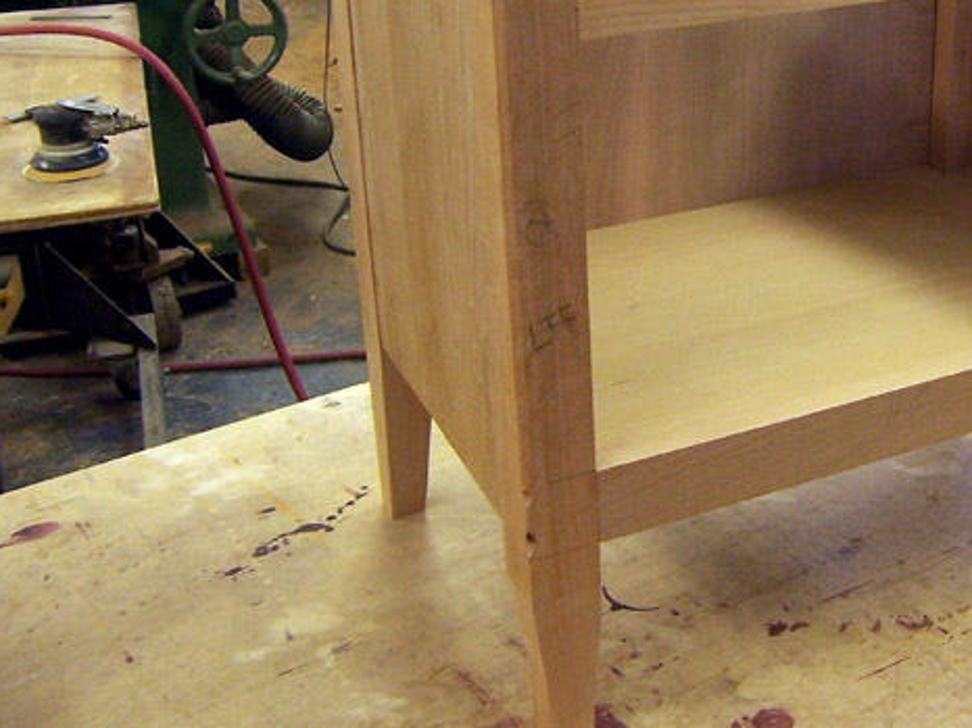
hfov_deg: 36.5
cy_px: 194
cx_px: 743
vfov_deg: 28.2
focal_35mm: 51
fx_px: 1431
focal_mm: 5.5
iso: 140
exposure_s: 1/20
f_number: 3.4
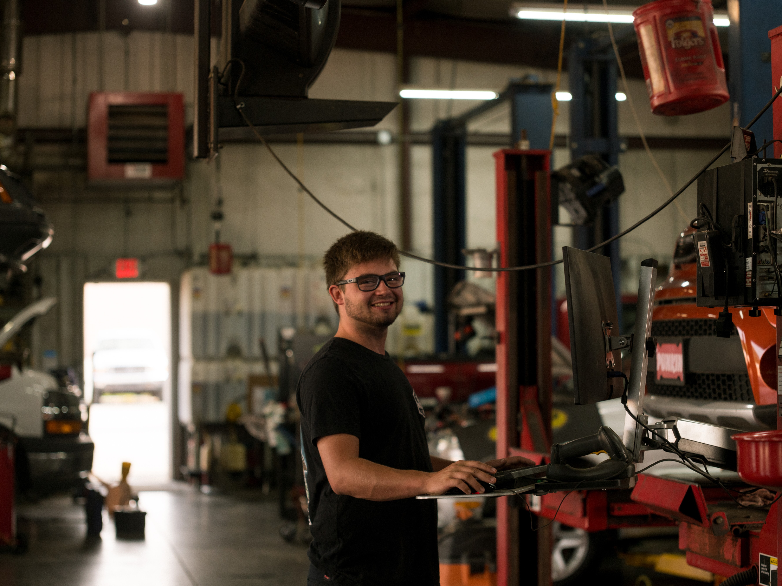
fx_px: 1717
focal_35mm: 76
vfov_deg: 19.4
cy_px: 293
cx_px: 427
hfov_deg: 25.6
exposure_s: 1/400
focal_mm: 70
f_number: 2.8
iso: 400
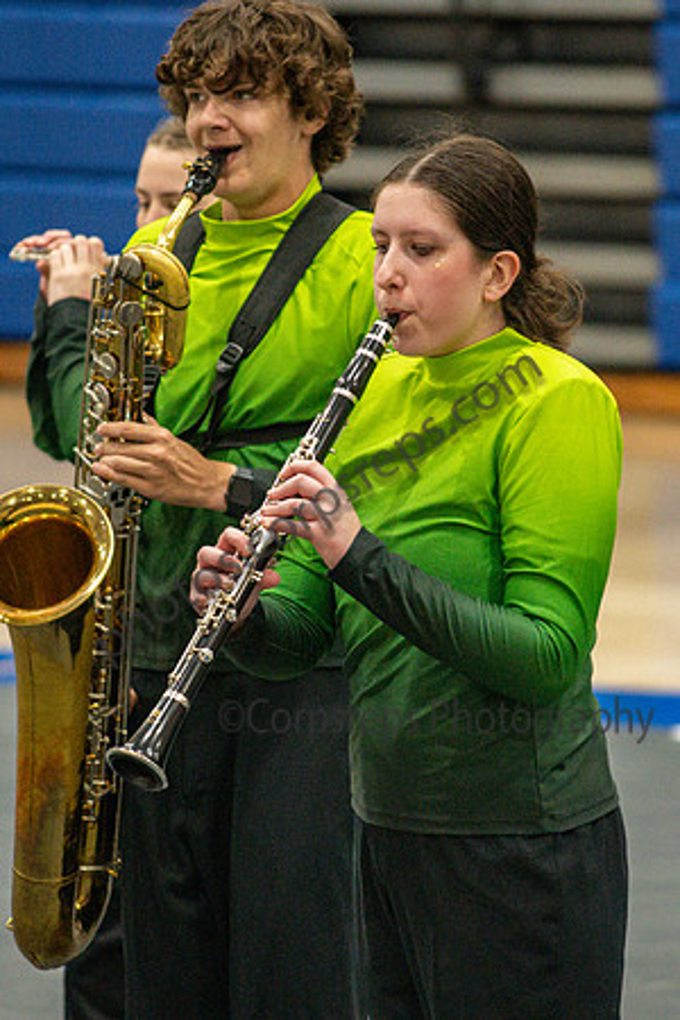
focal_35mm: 397
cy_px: 574
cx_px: 350
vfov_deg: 5.2
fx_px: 11237
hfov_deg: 3.5
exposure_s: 1/500
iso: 6400
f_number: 4
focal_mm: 200
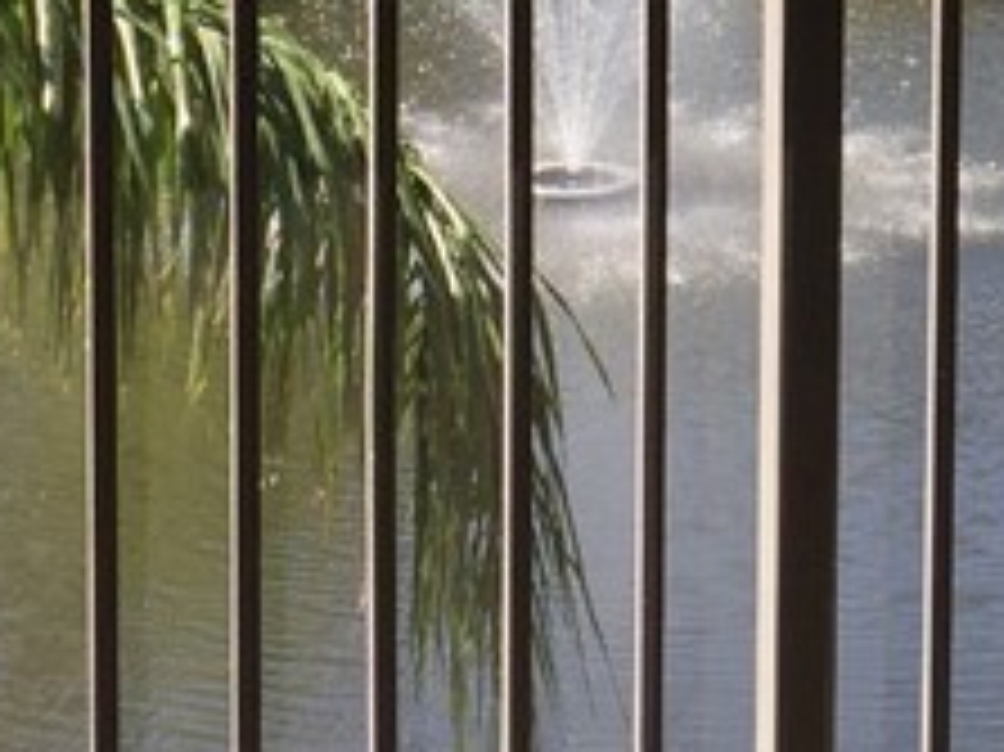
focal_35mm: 133
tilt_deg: -7.2
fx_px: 3855
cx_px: 1090
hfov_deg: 14.5
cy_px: -329
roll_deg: -2.0
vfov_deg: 10.8
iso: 32
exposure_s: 1/482
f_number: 2.2
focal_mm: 4.15
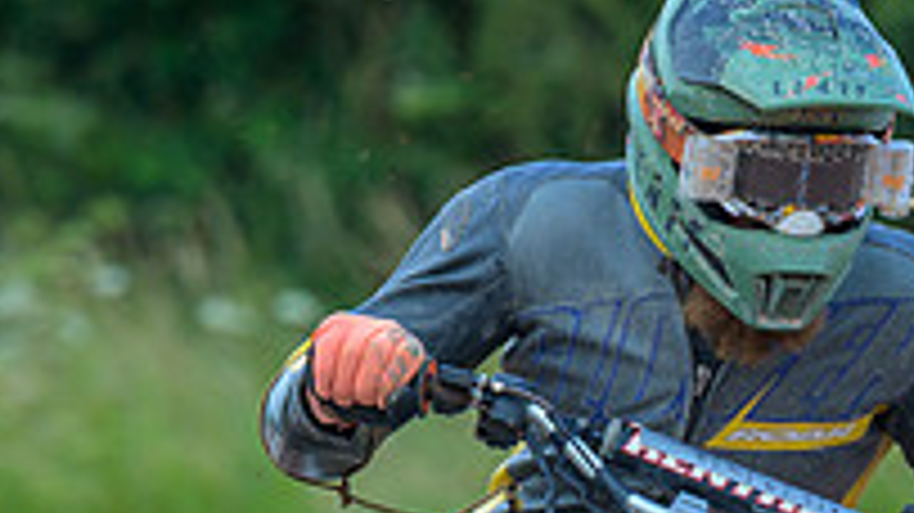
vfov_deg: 1.3
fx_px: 22676
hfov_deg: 2.3
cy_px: 738
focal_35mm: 936
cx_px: 1147
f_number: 4
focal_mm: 200
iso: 160
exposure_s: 1/400
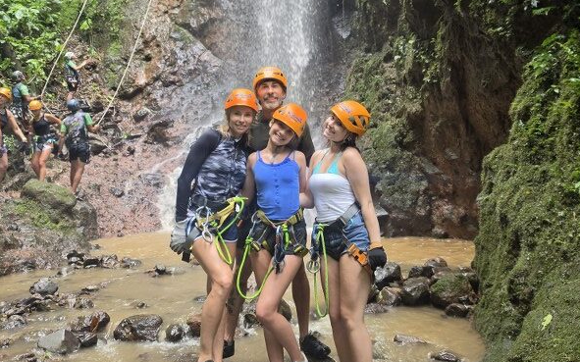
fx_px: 521
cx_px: 292
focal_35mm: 33
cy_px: 94
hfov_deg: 58.2
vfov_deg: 37.4
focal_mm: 6.5
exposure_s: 1/180
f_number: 1.4
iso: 80
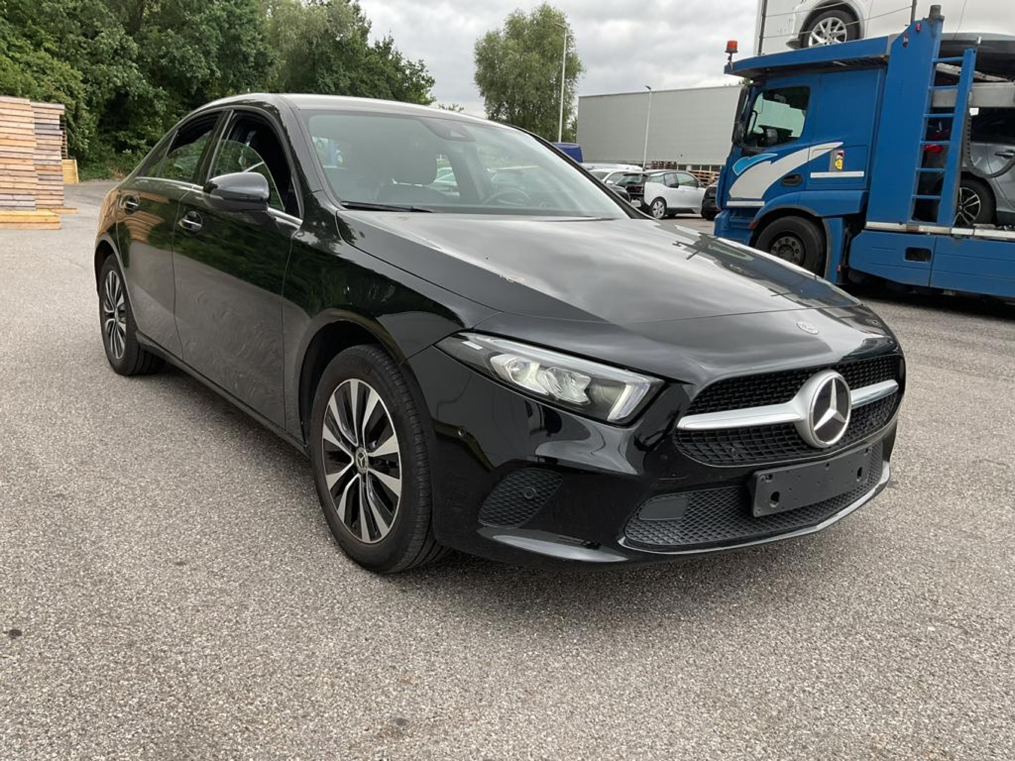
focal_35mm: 29
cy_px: 380
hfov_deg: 61.7
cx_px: 508
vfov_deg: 48.2
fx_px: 850
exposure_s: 1/270
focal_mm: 3
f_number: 1.8
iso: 16
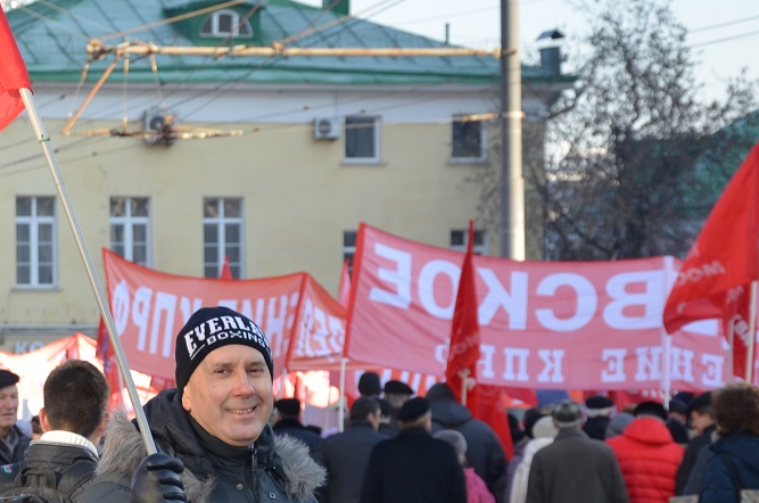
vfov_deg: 7.9
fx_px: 3640
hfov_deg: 11.8
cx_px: 57
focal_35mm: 173
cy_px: 431
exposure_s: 1/200
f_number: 5
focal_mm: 52
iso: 140
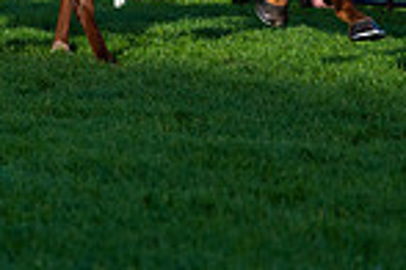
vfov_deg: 3.3
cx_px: -381
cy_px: -212
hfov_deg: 4.9
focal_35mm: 414
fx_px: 4669
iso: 400
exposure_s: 1/3200
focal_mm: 105
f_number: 4
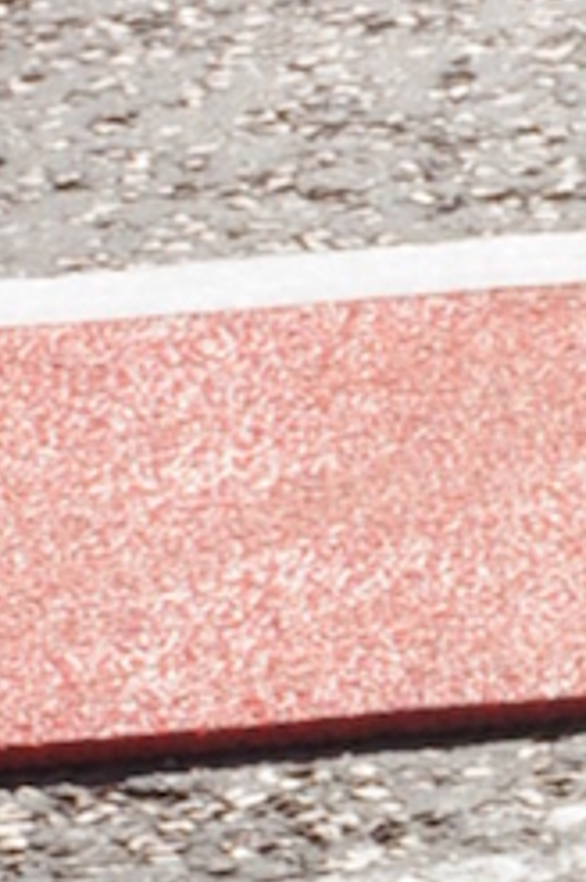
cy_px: -1425
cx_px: 1569
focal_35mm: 1023
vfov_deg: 2.0
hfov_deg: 1.3
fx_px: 25047
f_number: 13
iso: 640
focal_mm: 112
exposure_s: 1/320
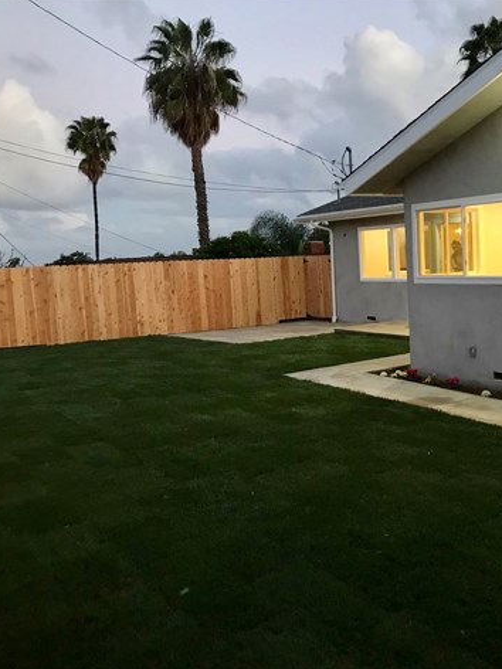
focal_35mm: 38
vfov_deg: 49.0
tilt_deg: -5.4
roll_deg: +1.6
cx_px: 393
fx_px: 735
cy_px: 333
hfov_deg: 36.6
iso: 50
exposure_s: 1/15
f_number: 1.8
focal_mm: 3.99
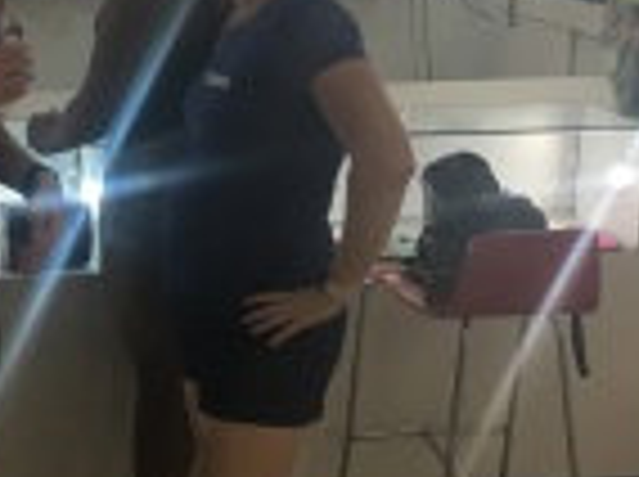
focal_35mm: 75
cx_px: 0
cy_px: 117
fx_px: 1382
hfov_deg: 24.8
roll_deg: +0.4
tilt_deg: -12.3
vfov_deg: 19.4
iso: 32
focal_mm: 4.15
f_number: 2.2
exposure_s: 1/33
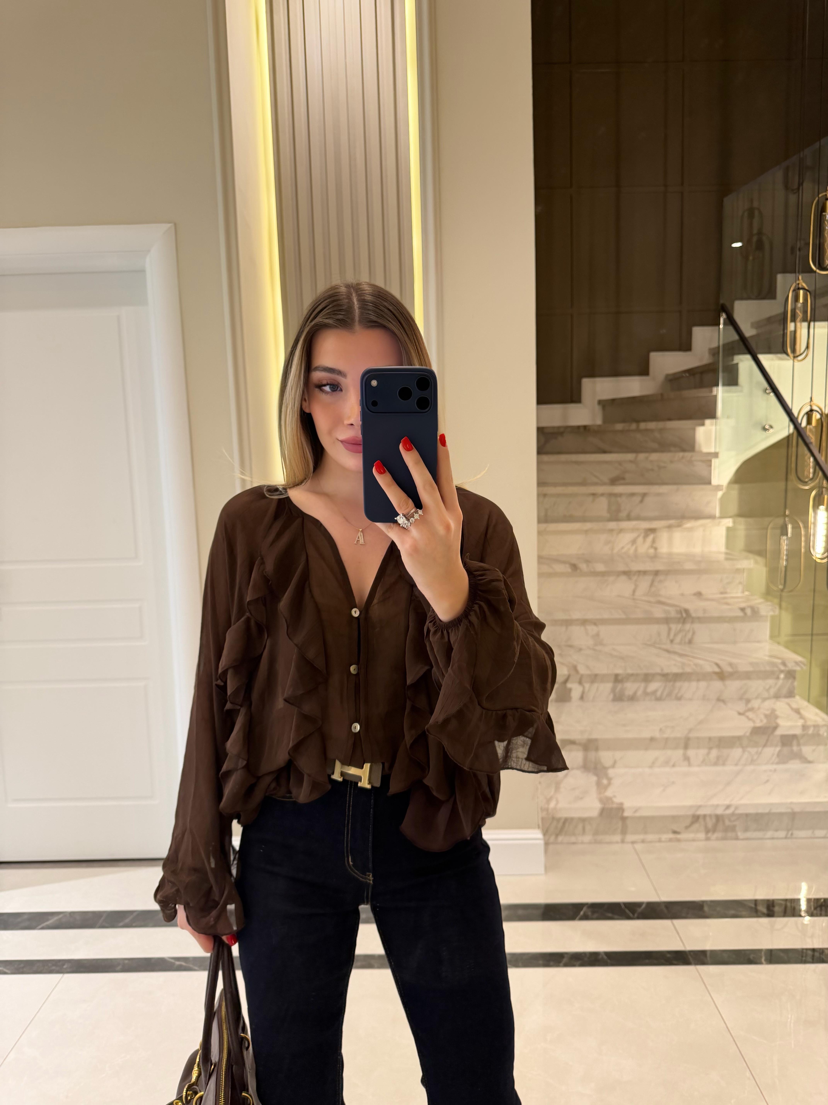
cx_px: 414
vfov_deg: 71.6
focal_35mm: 24
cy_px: 552
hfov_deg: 56.8
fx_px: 765
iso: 200
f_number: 1.78
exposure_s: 1/50
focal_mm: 6.76
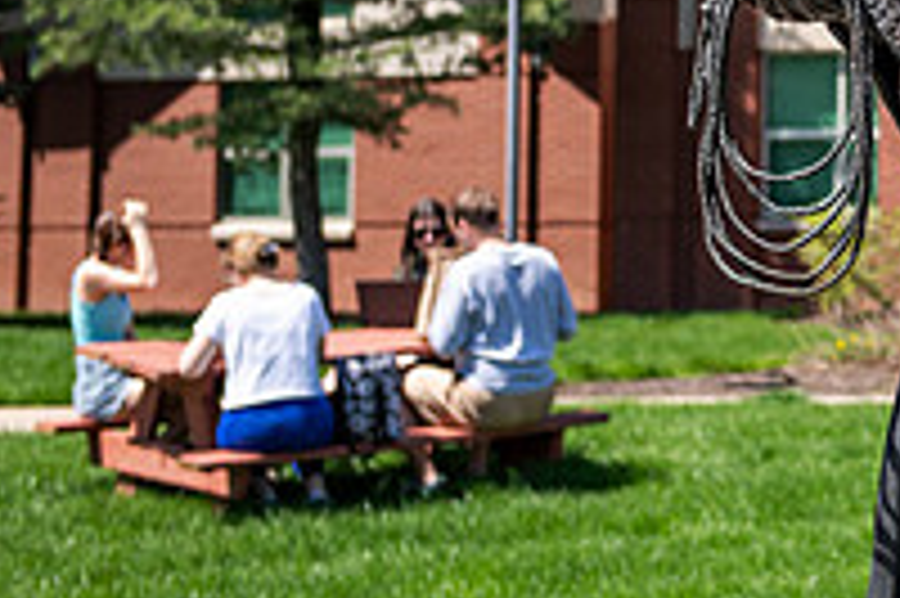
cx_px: 1120
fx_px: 3622
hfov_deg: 13.7
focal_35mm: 145
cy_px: -101
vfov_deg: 9.3
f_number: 3.5
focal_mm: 50
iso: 100
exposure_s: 1/800
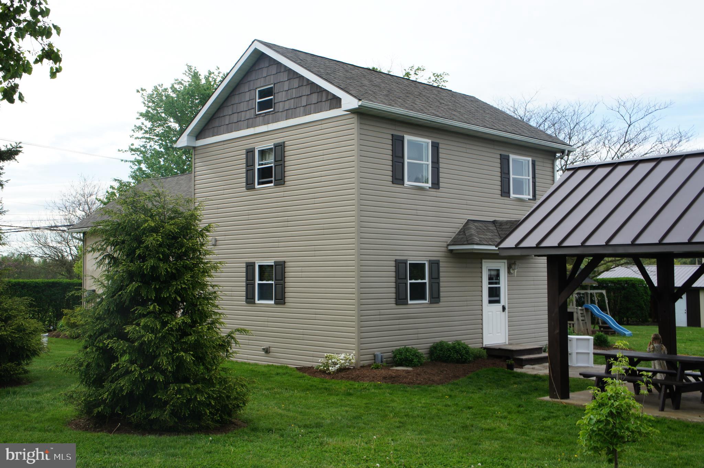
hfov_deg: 51.3
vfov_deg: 35.4
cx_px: 352
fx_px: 733
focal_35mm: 38
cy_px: 234
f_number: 11
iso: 200
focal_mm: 25
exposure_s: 1/80
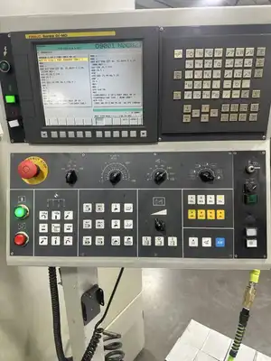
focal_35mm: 24
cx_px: 136
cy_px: 180
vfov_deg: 71.6
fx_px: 251
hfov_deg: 56.8
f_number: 1.8
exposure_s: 1/102
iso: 250
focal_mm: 6.9
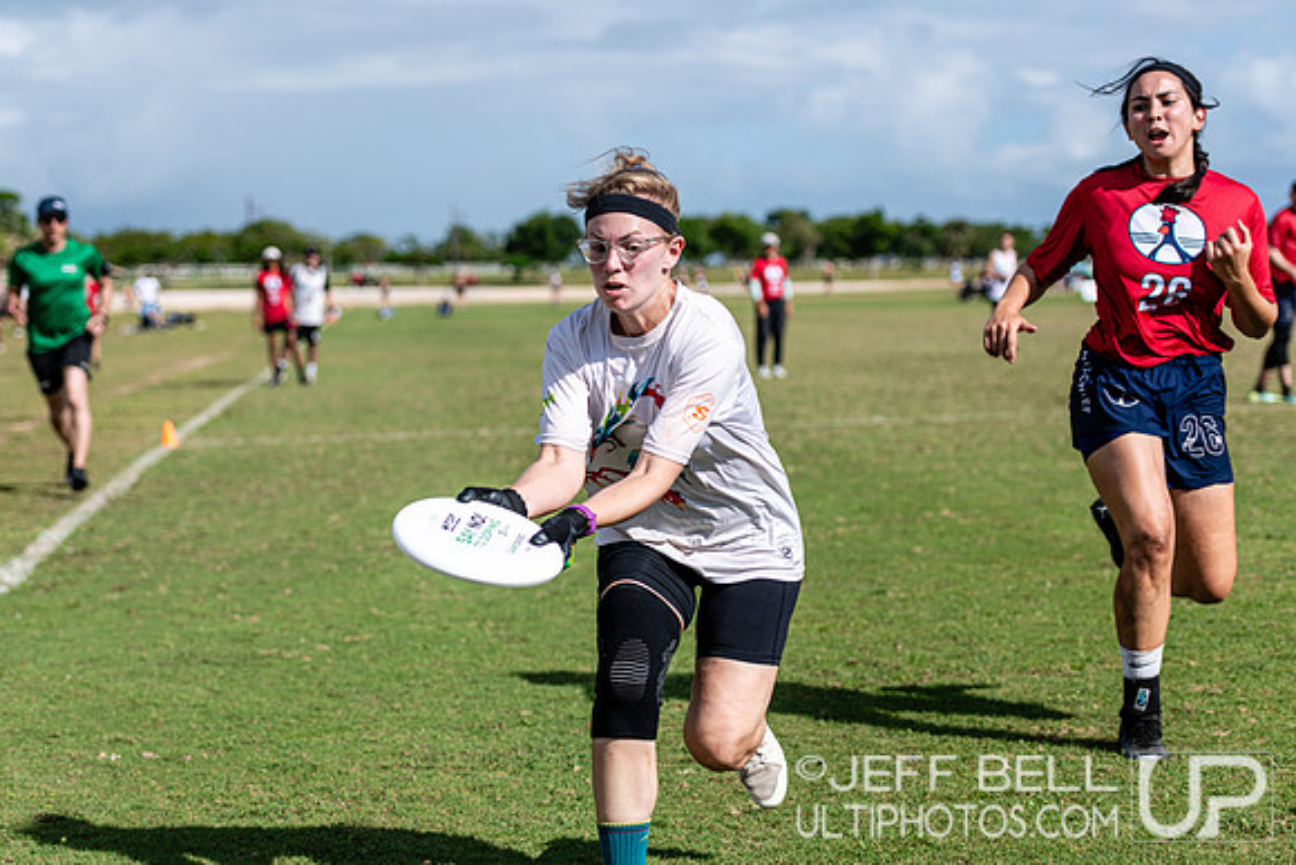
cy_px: 412
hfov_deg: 26.3
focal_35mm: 77
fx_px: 2774
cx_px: 583
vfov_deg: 17.7
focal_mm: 70
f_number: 3.2
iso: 64
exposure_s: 1/1600
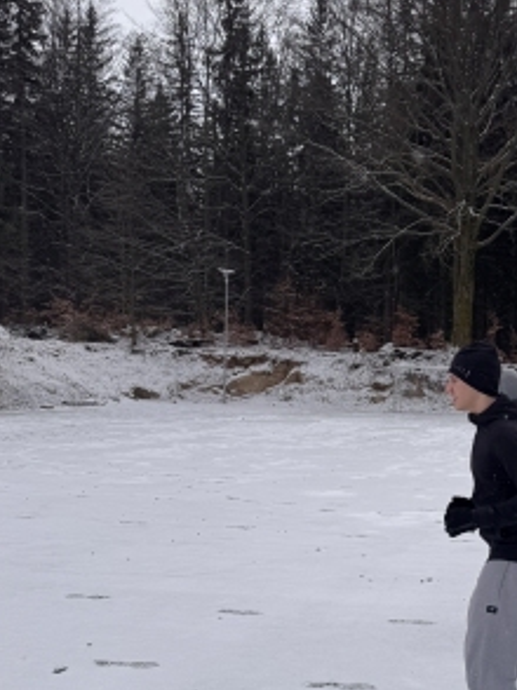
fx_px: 977
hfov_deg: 28.1
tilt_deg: -1.3
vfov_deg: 38.6
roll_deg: -0.8
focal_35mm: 49
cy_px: 451
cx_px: 496
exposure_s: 1/1980
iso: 80
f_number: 1.78
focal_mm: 6.76
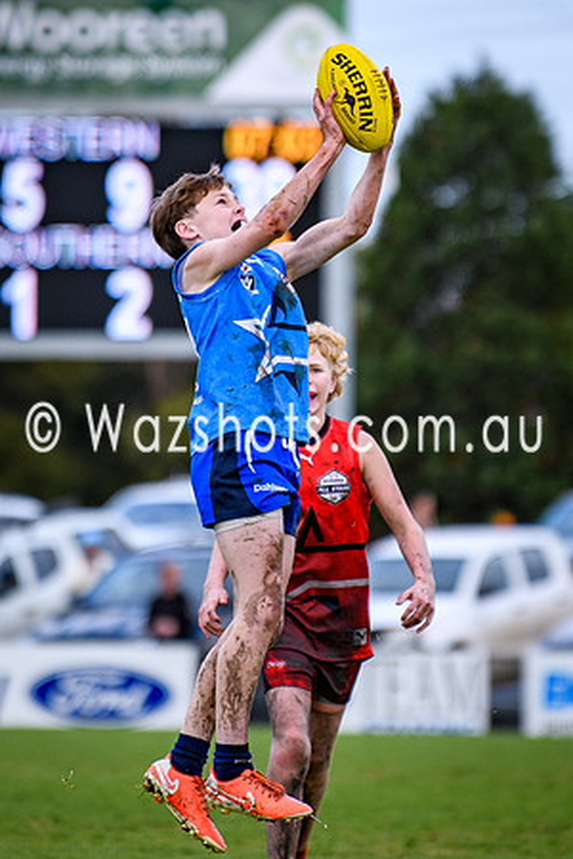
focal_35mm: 612
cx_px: 273
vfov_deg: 3.4
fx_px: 14603
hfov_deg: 2.2
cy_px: 282
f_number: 2.8
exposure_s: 1/1600
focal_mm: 200
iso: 140
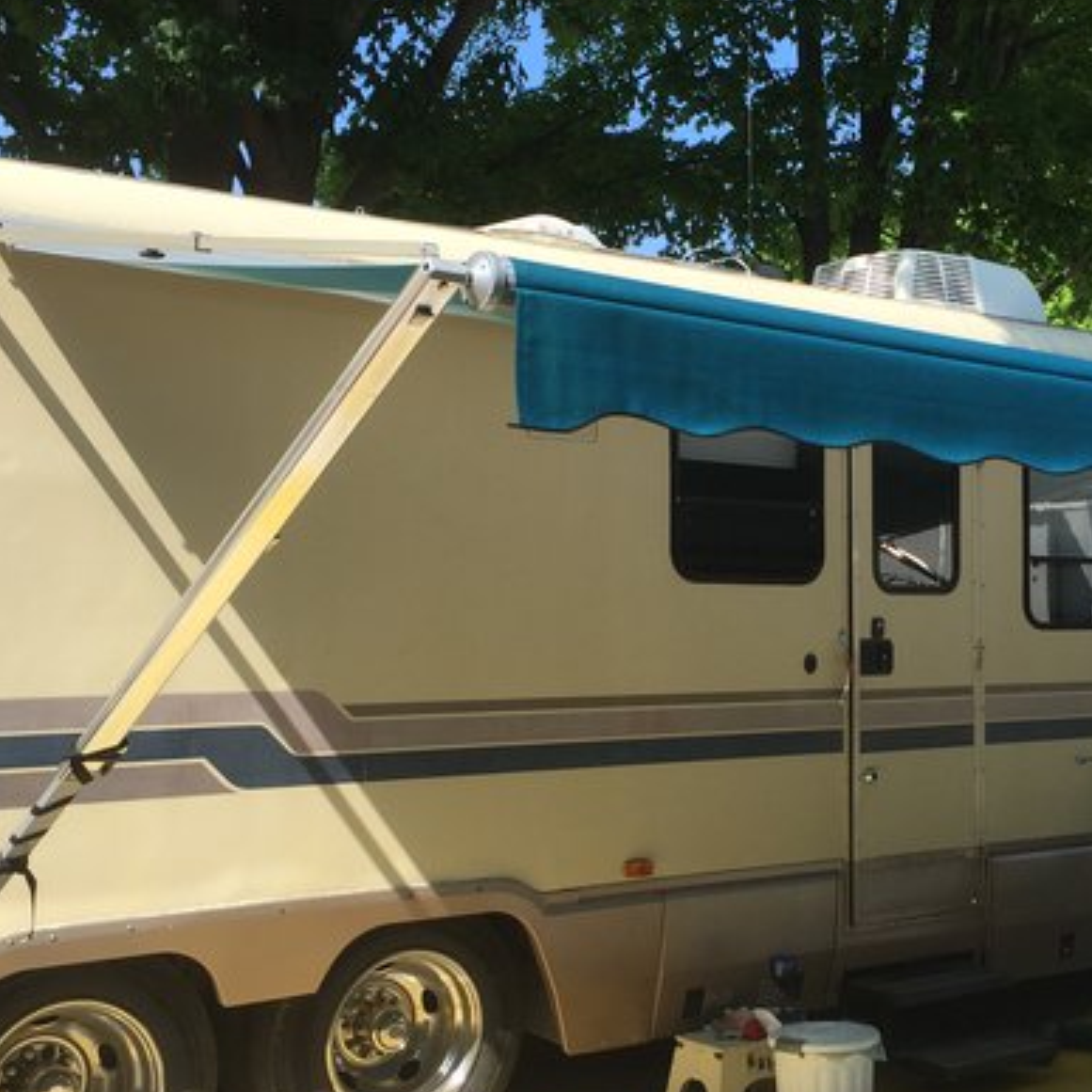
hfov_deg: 31.7
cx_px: 804
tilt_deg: -1.3
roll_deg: -3.5
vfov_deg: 32.2
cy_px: 576
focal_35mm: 53
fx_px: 1892
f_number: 2.2
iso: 32
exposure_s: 1/1068
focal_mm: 4.15
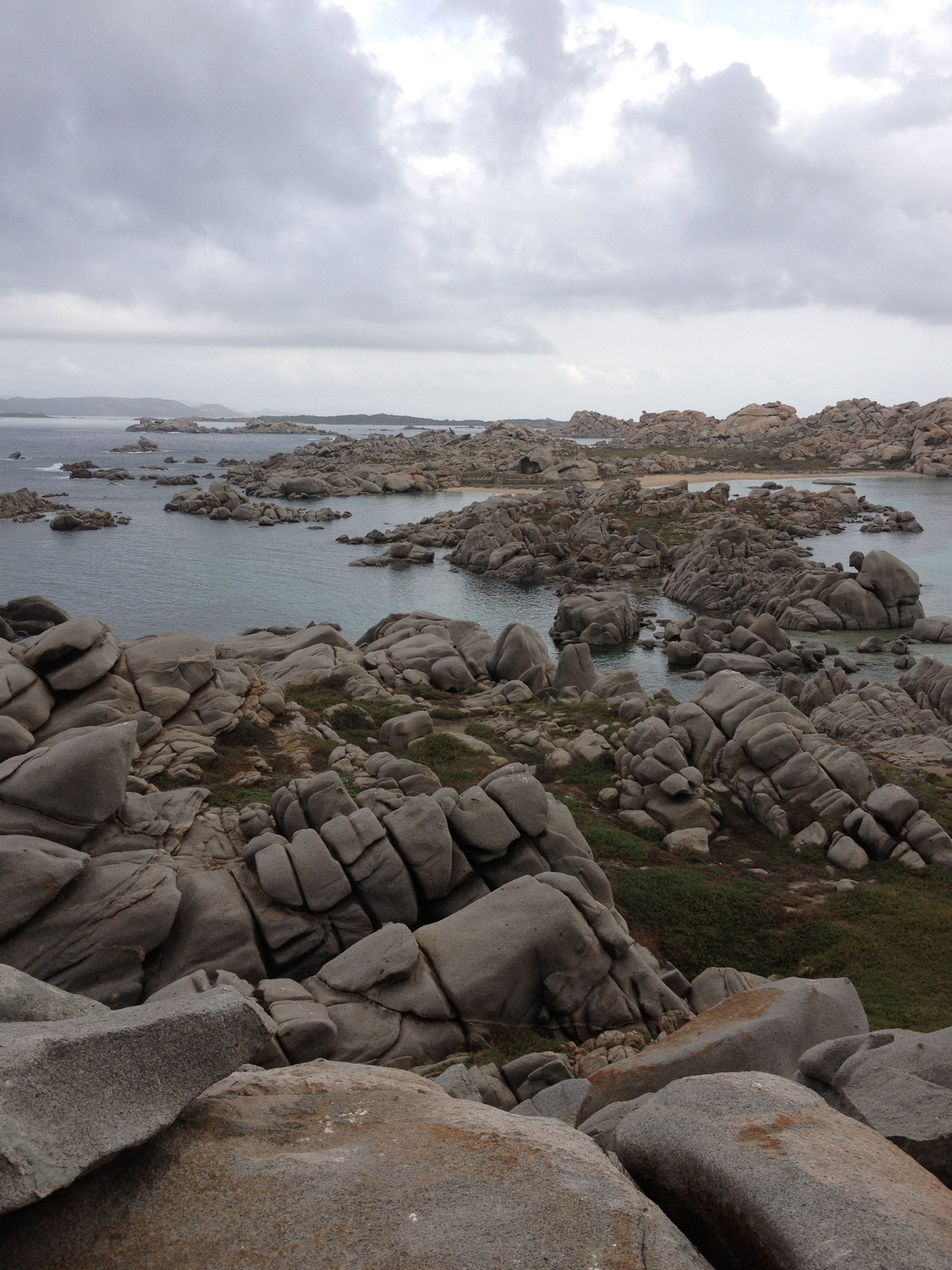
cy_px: 650
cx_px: 481
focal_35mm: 36
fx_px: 1320
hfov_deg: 39.7
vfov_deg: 51.3
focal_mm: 4.28
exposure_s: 1/627
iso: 64
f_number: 2.4
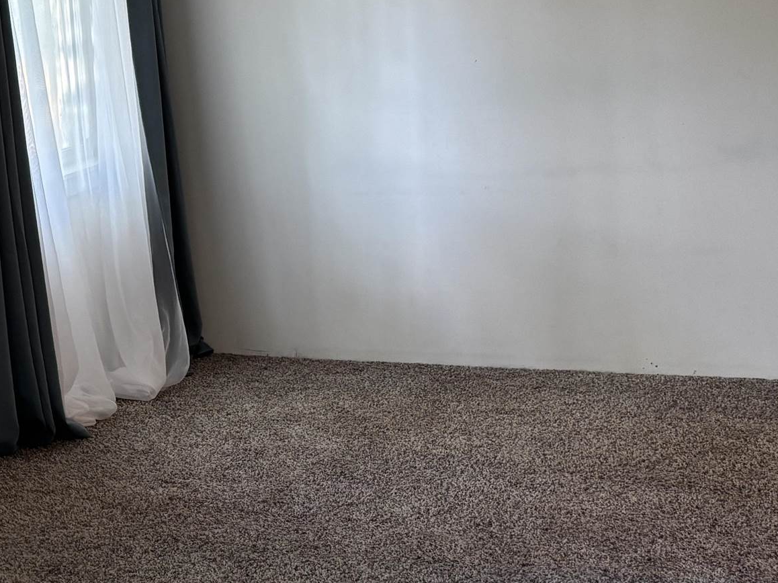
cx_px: -207
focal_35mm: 69
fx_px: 1550
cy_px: 116
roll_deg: +5.5
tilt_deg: -2.9
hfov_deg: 24.8
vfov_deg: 21.0
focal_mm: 5.96
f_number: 1.6
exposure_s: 1/60
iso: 125
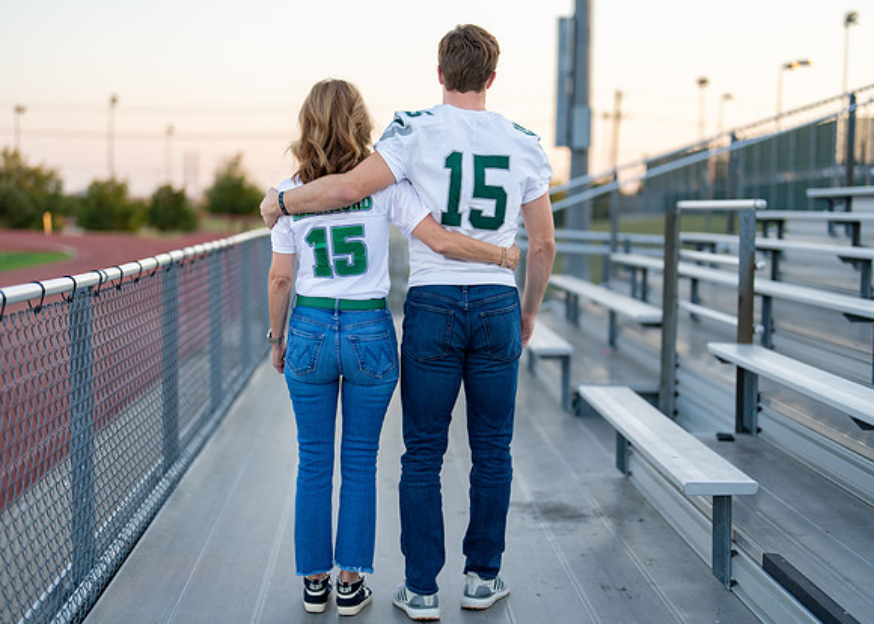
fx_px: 1341
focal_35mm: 54
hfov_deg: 36.1
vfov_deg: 26.2
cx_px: 439
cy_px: 306
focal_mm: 50
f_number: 1.2
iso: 100
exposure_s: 1/800
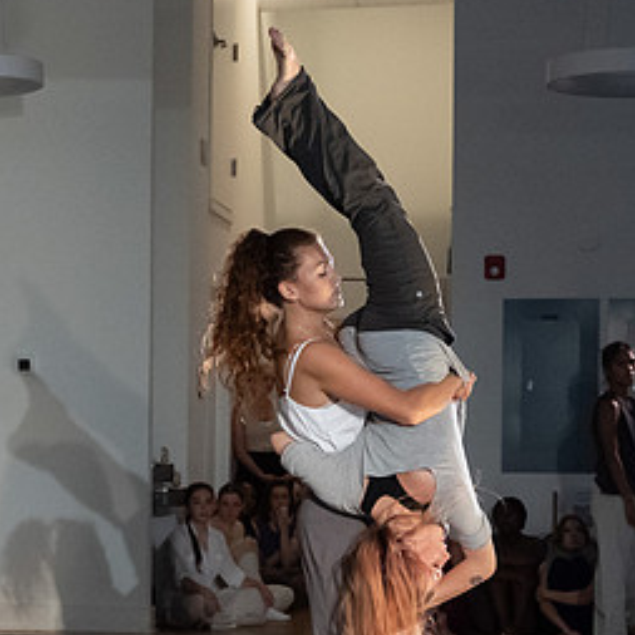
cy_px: 463
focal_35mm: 112
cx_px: 105
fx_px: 2324
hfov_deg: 15.4
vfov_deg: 15.5
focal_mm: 40
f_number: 3.5
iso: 6400
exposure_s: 1/320
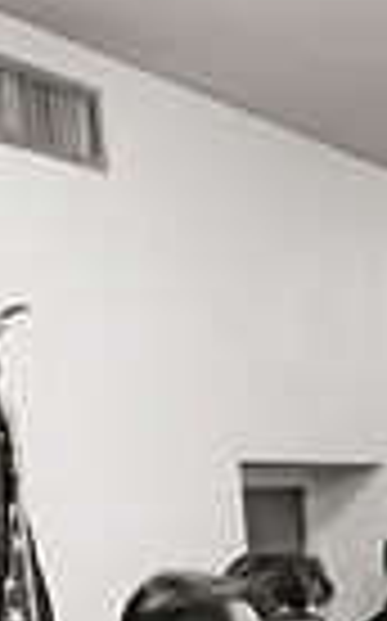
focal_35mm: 103
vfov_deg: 19.2
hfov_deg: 11.9
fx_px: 1742
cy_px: 724
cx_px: 652
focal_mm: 24
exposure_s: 1/125
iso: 2500
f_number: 2.8
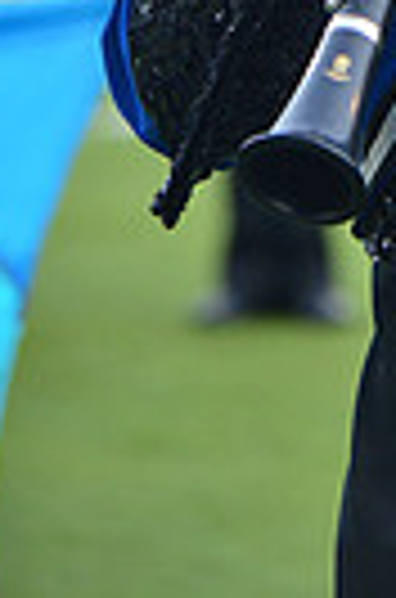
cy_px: -369
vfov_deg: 3.3
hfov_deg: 2.2
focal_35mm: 627
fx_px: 10399
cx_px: 610
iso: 400
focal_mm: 185
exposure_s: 1/640
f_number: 5.6
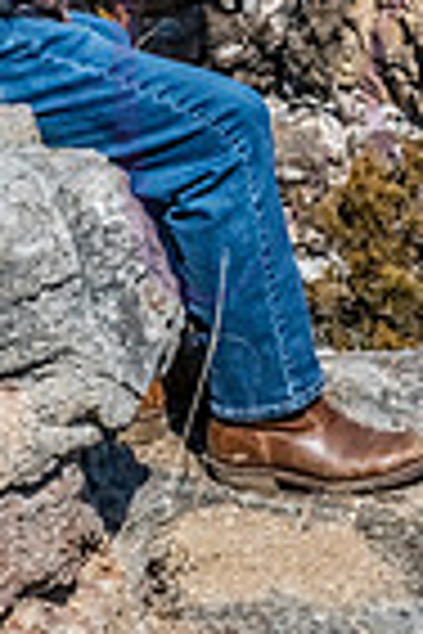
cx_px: 22
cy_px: -207
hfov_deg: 4.7
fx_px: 5164
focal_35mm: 293
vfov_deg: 7.0
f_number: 18
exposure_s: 1/1000
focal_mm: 92
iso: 800
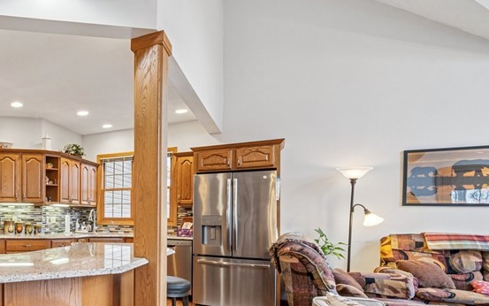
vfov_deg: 49.9
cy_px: 213
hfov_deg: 59.5
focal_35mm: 24
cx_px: 22
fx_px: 320
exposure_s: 1/3
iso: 50
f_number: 11
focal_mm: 12
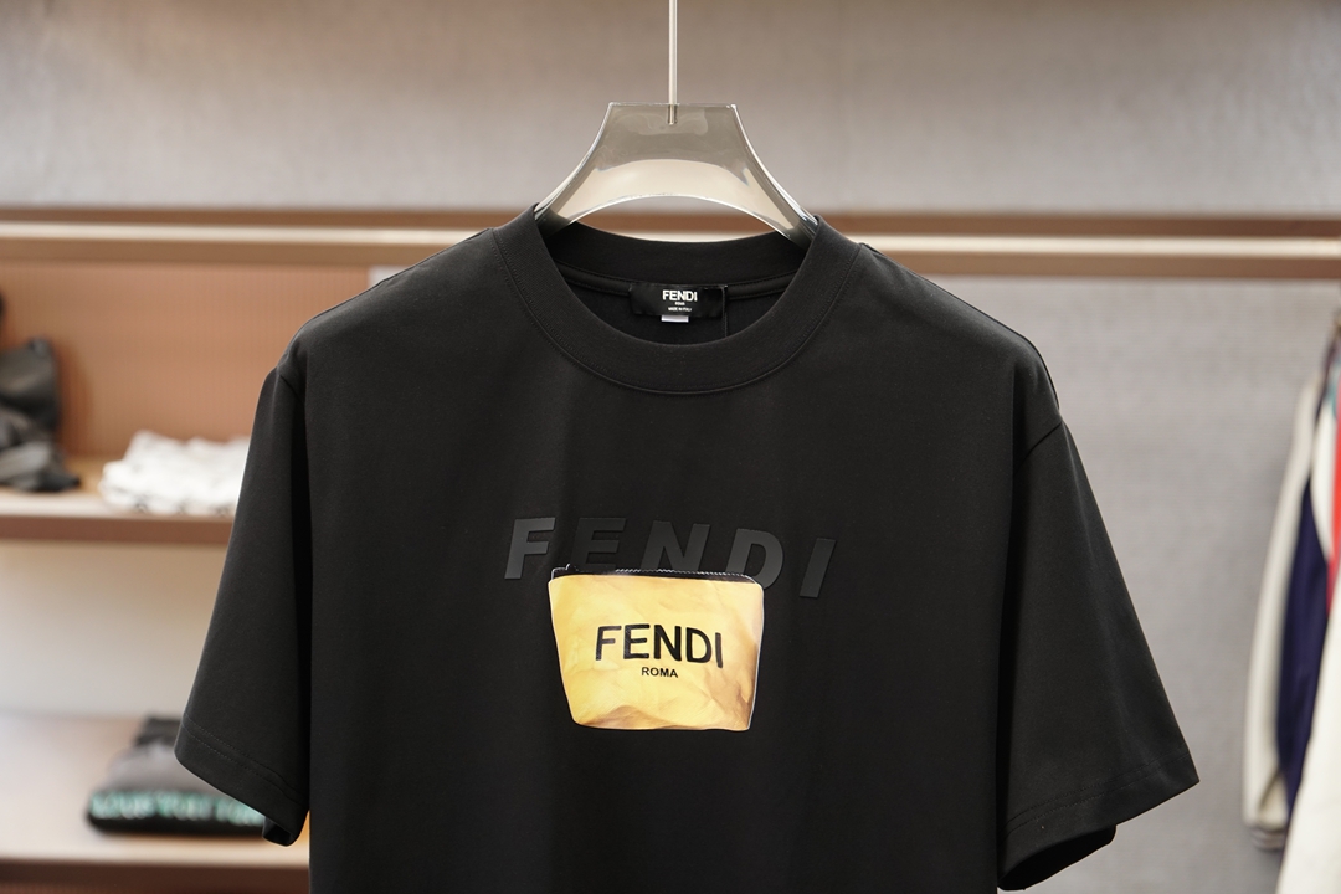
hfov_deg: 28.1
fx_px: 2682
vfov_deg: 18.9
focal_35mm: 72
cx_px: 670
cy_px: 447
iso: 320
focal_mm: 48
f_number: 3.5
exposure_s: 1/125
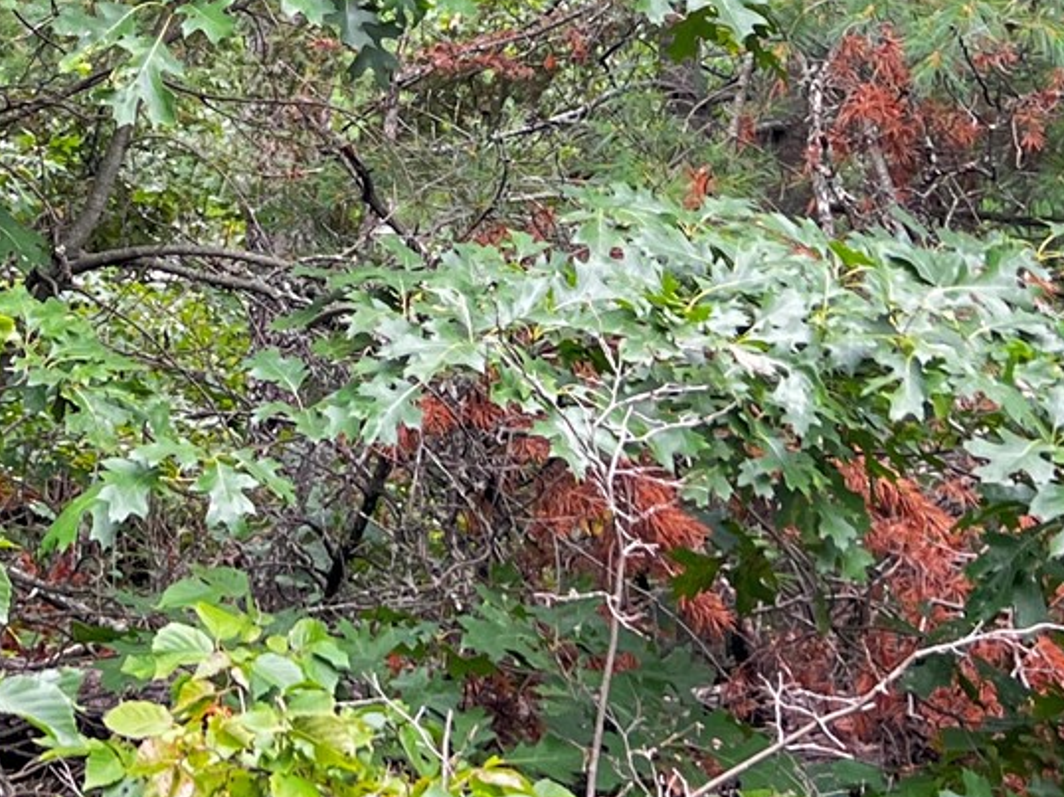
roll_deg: +0.3
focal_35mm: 99
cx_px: 73
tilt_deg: +7.8
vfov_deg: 14.2
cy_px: -281
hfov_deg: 19.4
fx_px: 3042
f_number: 1.5
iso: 100
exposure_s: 1/121
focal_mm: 5.7
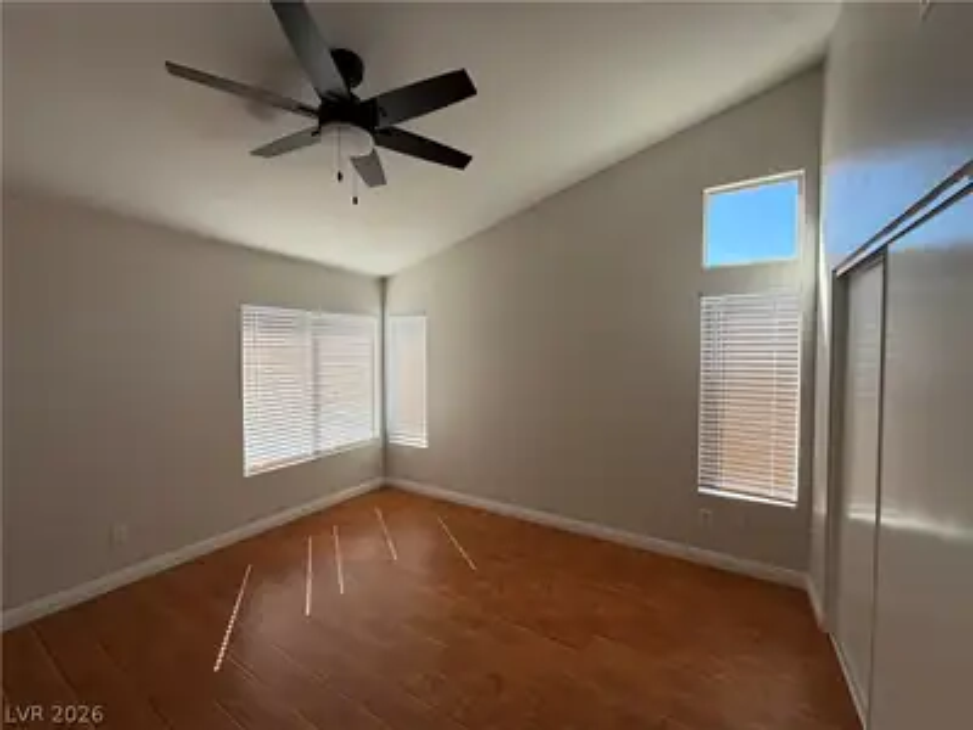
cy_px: 365
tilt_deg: -2.1
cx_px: 486
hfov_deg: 102.1
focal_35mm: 14
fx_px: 394
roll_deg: -0.3
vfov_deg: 85.7
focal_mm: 2.22
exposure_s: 1/121
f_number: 2.2
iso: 50
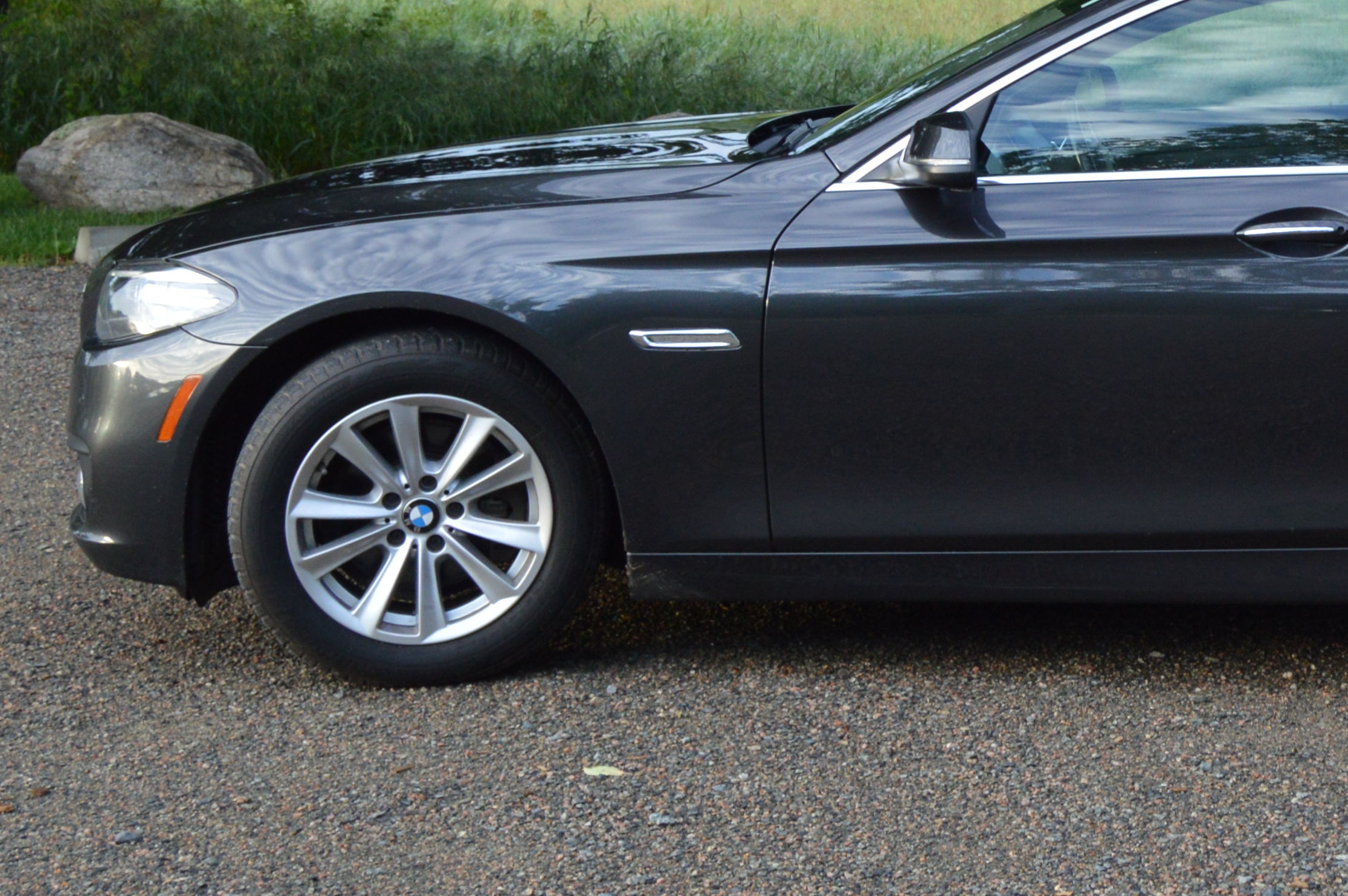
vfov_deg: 15.1
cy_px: -6
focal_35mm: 89
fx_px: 3329
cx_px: 1543
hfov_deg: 21.5
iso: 400
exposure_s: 1/125
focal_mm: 22
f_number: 5.6
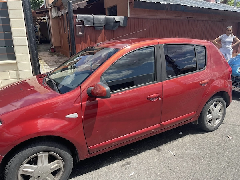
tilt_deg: -16.4
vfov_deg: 54.9
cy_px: 90
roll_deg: +0.1
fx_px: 173
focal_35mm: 25
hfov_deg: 69.4
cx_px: 120
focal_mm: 5.1
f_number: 1.6
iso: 32
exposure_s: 1/1534
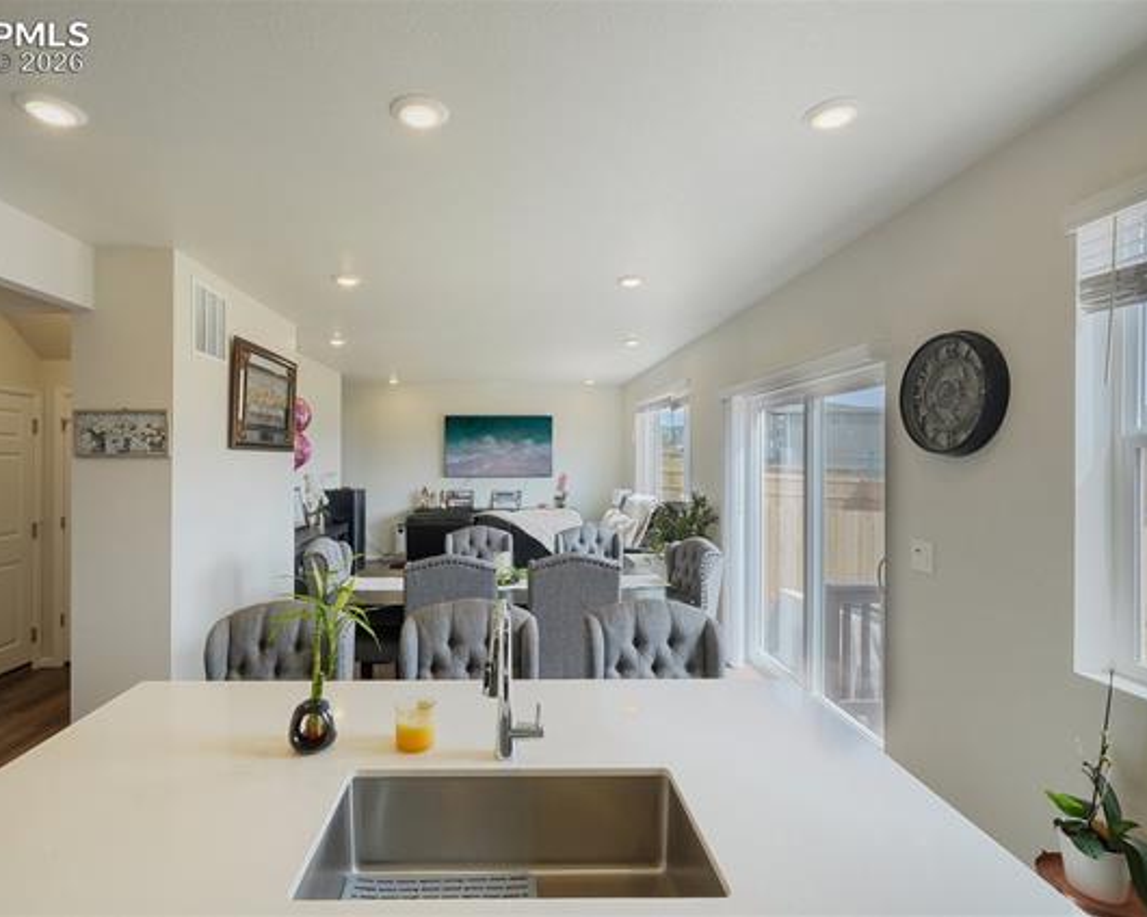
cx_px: 511
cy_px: 458
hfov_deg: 89.3
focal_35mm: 17
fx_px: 577
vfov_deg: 77.0
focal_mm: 10
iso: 800
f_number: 8
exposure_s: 1/30
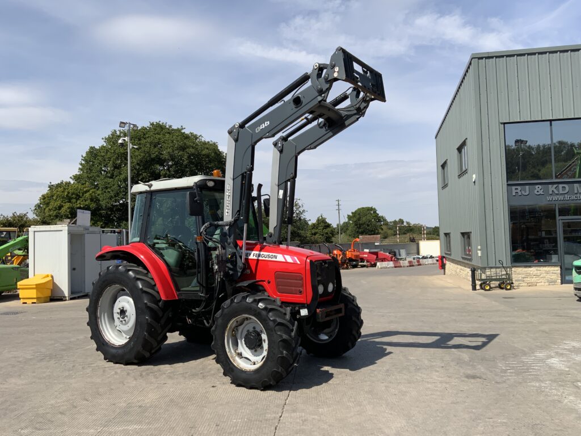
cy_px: 218
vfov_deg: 48.2
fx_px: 487
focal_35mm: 29
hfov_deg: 61.7
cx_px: 290
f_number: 1.8
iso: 16
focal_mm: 3
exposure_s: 1/2320
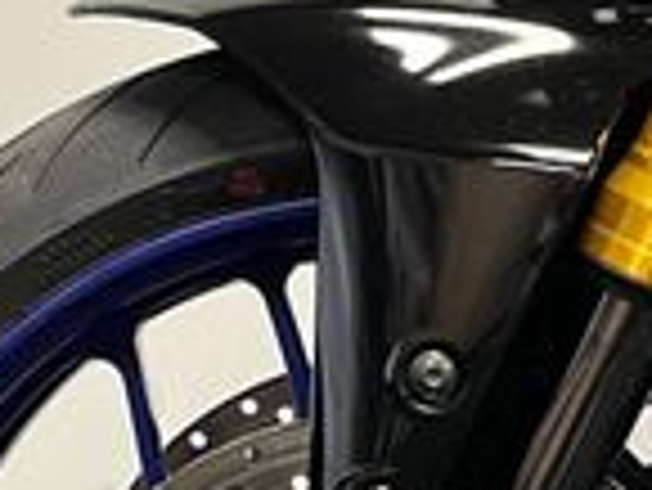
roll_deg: +0.9
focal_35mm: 115
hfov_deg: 17.1
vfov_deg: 12.6
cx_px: 364
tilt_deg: -11.9
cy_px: 589
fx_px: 2168
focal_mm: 5.1
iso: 200
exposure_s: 1/50
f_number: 1.6
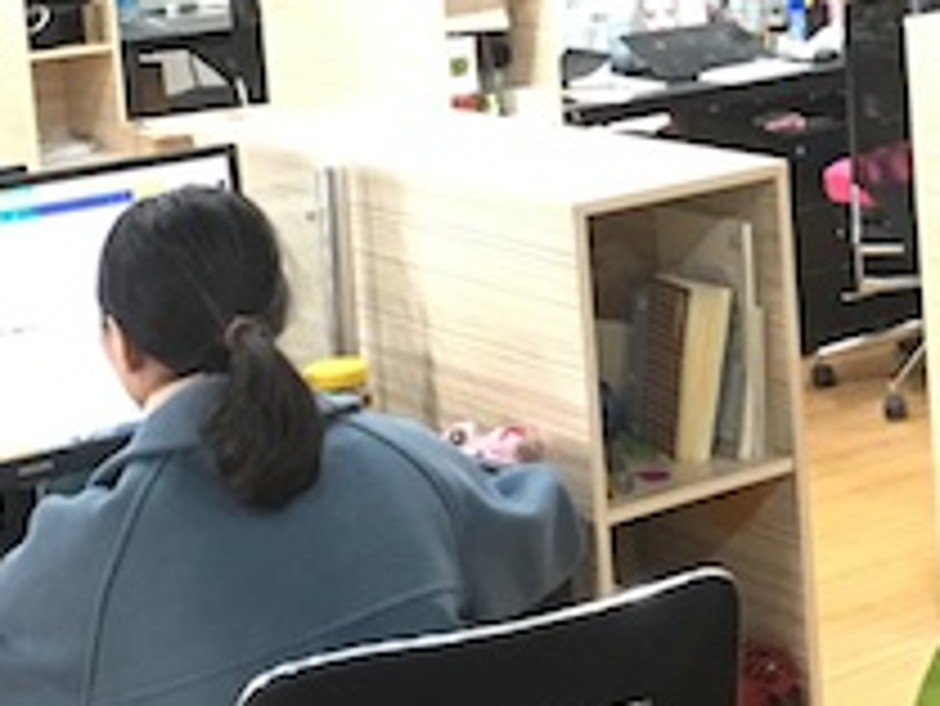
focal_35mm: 94
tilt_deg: -6.1
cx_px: 909
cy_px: 7
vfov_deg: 15.5
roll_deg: +2.1
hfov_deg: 20.3
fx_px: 2554
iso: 125
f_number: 2.2
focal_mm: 4.15
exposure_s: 1/8
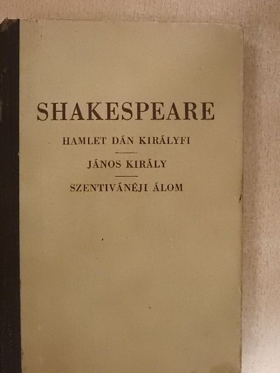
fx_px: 593
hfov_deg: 26.6
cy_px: 186
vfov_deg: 34.9
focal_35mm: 55
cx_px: 140
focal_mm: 9.9
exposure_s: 1/80
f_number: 4
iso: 1600
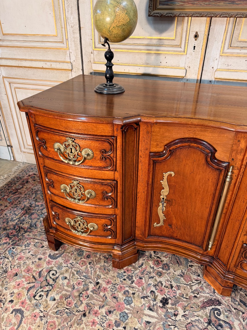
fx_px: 228
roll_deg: -1.9
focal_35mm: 24
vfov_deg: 71.6
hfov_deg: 56.8
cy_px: 165
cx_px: 124
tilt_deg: -31.5
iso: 125
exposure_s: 1/50
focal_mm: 6.76
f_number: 1.78
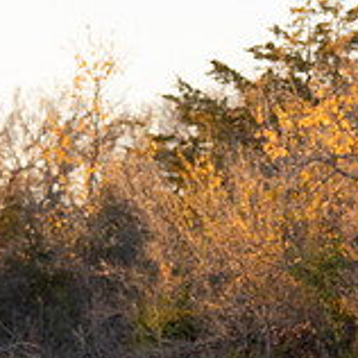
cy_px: 306
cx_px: -221
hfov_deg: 5.5
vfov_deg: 5.6
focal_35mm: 314
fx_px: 3674
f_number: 2.8
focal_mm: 89
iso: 320
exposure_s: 1/1000
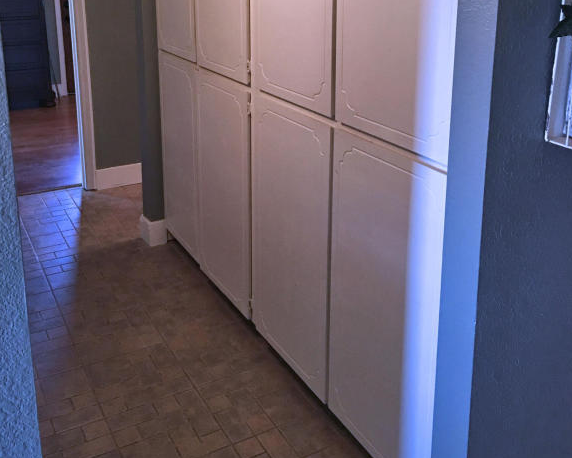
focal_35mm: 38
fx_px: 644
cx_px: 287
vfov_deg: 38.1
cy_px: 110
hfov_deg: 47.9
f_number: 2.2
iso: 80
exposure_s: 1/10
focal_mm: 4.15
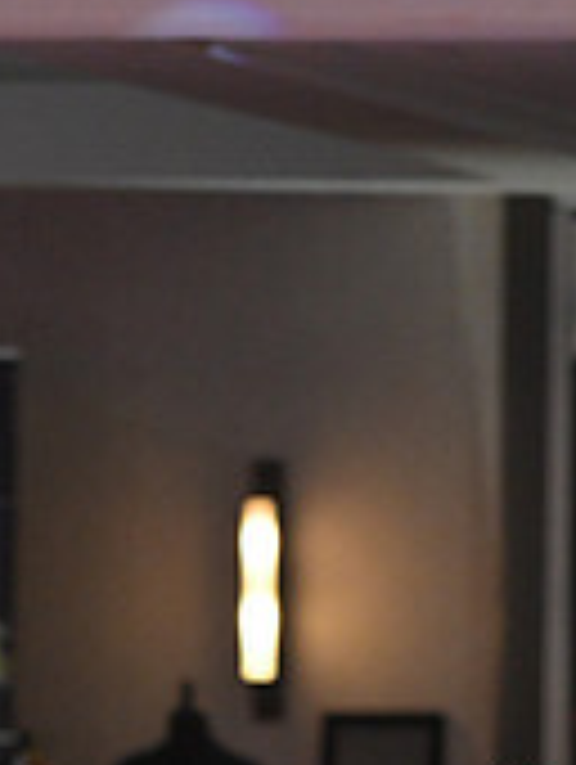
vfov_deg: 4.1
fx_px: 10512
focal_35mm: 475
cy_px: 1269
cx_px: 205
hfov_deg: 3.1
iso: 3200
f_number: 4.5
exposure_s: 1/400
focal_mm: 145
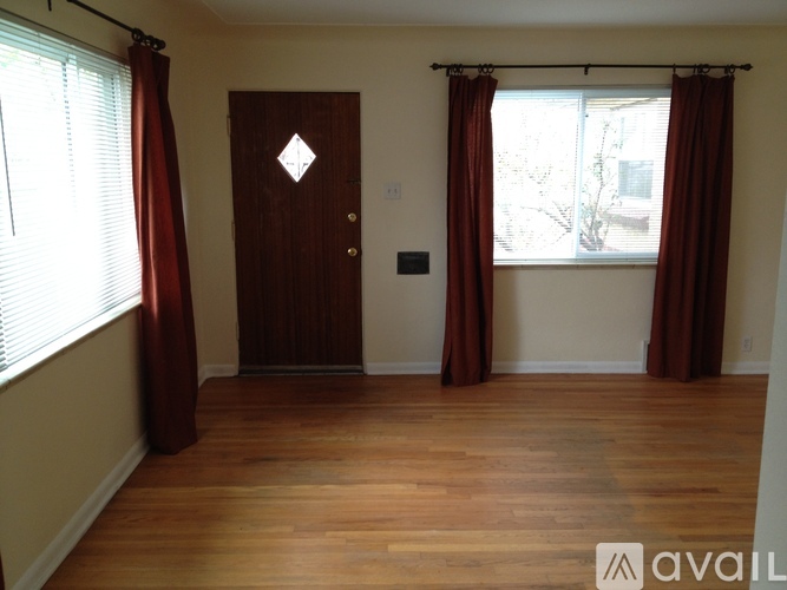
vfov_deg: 40.7
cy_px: 295
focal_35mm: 35
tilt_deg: -10.1
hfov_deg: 52.6
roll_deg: -0.2
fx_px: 796
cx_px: 394
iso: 80
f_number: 2.4
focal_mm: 4.28
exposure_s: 1/20
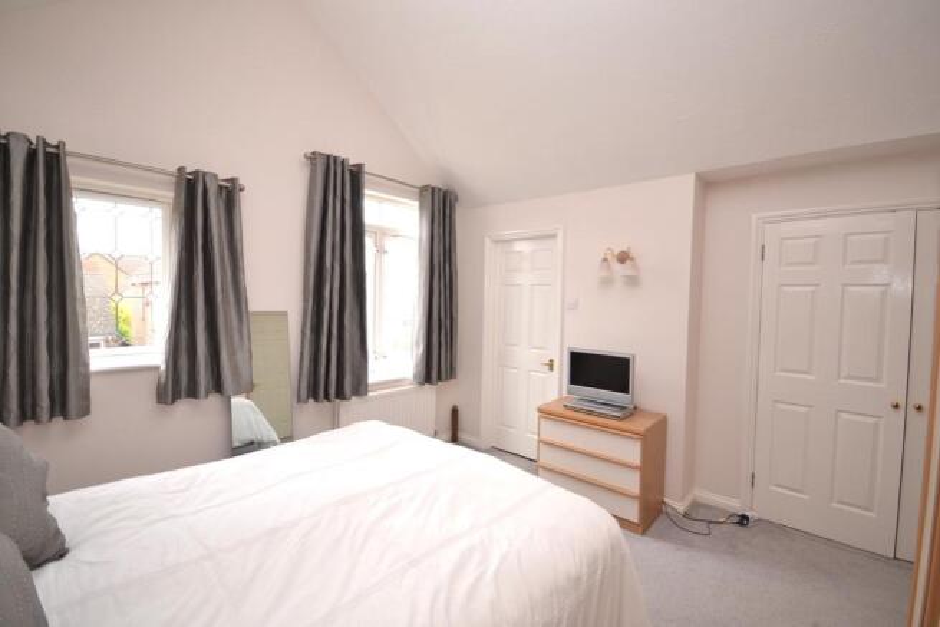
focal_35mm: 15
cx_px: 470
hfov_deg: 100.4
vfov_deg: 77.4
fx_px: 392
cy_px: 314
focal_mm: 10
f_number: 4
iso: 400
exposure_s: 1/60
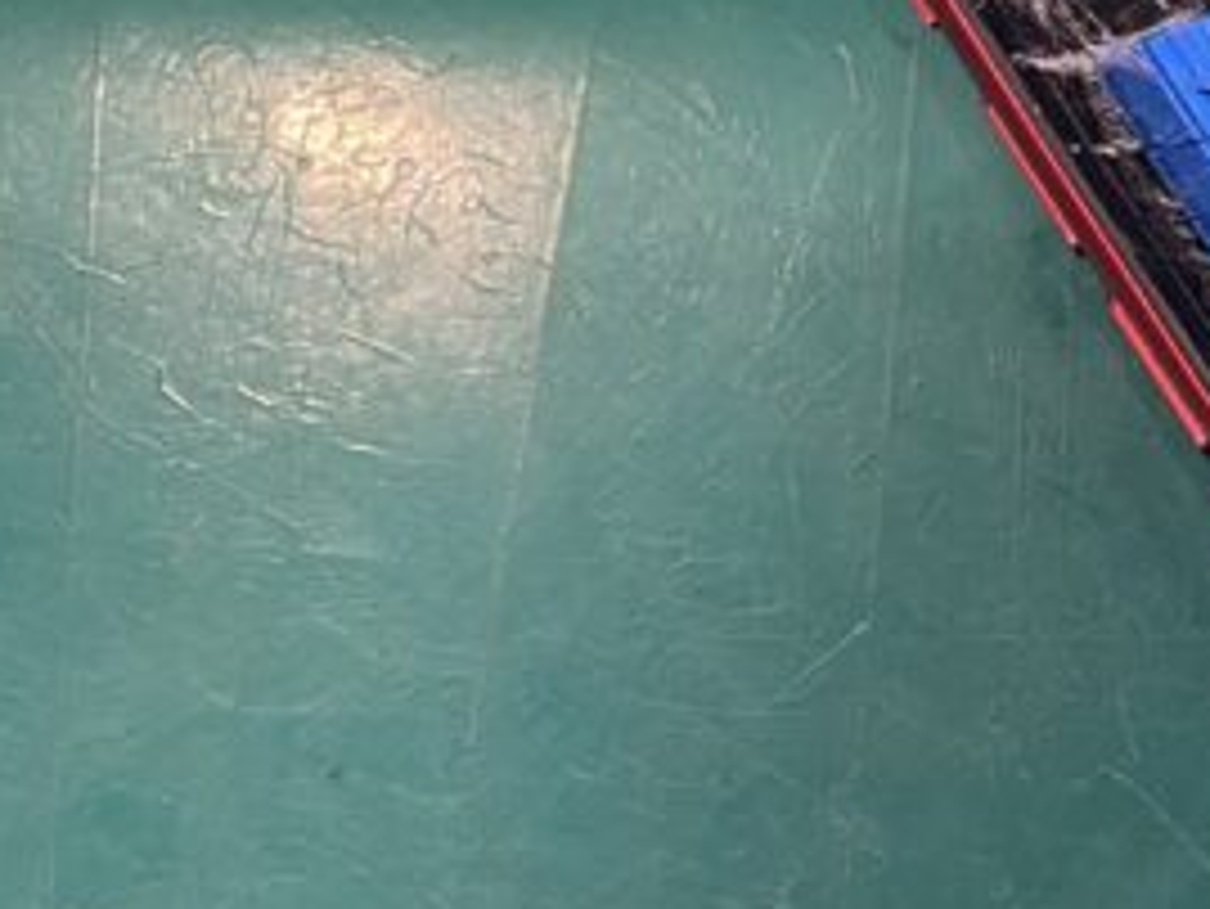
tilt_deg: -74.9
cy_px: 533
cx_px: 2006
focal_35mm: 87
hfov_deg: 18.7
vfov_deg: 17.0
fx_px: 3042
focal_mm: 4.25
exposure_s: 1/50
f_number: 1.8
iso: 200
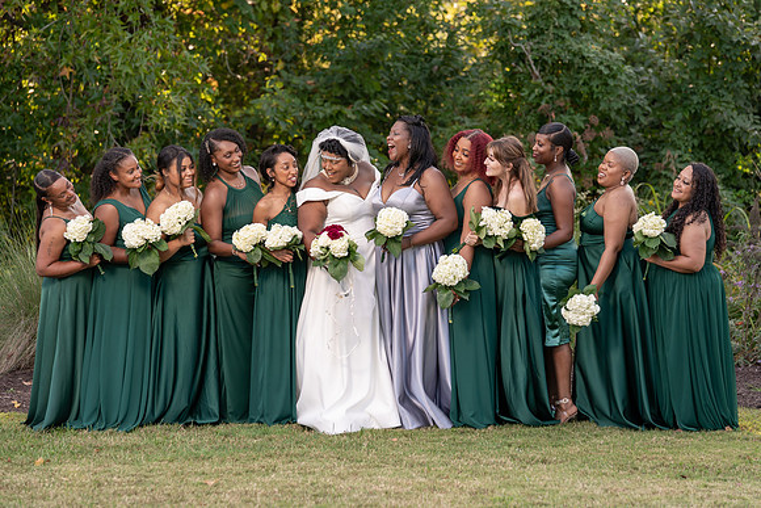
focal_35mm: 152
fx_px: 3223
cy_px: 259
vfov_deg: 9.0
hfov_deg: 13.5
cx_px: 384
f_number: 4
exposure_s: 1/200
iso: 160
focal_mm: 147
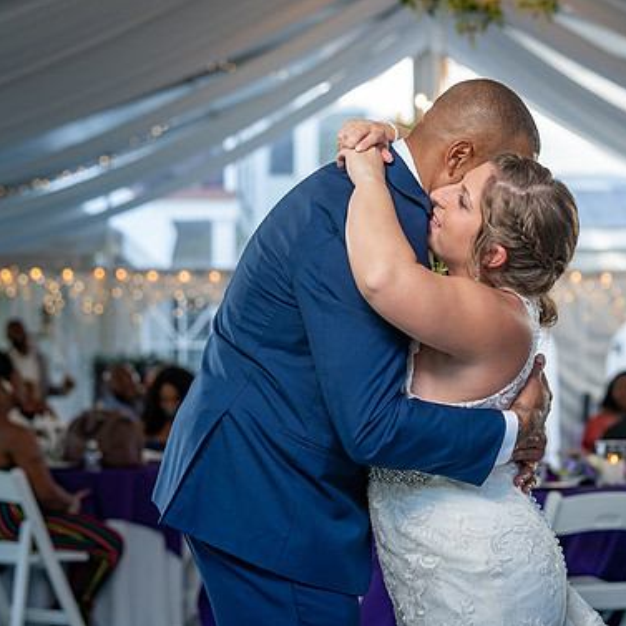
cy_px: 289
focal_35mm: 111
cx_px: 413
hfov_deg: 15.7
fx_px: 2271
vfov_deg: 15.7
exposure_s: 1/200
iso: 400
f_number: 4
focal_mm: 75
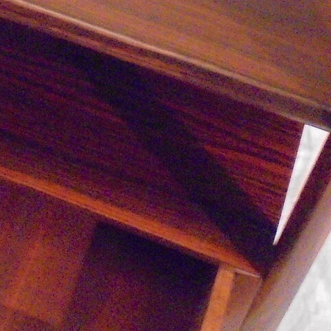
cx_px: -129
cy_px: -115
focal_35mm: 107
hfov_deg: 15.3
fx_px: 1158
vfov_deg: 15.4
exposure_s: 1/15
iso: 800
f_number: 3.7
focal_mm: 5.3
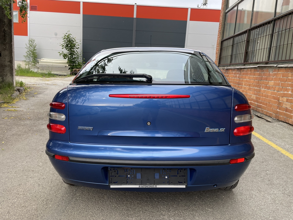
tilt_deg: -10.2
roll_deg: -4.1
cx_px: 146
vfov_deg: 53.1
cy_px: 110
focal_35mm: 26
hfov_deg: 67.3
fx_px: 220
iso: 32
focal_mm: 4.2
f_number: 1.6
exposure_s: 1/211
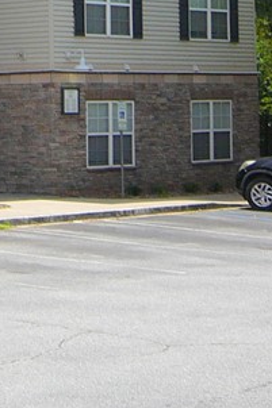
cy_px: 74
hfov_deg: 9.4
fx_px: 1520
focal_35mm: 134
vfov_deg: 15.2
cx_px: -303
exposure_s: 1/1000
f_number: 3
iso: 80
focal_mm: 5.6
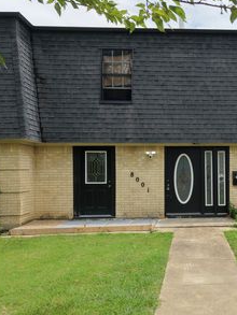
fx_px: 374
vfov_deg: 45.7
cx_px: 206
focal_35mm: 41
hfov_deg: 33.6
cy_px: 173
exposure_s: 1/6400
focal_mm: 8.67
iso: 400
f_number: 1.8
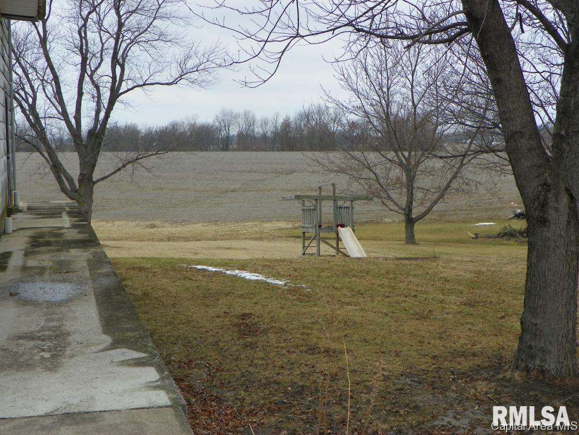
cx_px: 290
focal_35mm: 56
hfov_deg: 34.3
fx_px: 937
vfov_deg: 26.1
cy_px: 218
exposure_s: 1/320
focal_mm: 9.9
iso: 64
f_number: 4
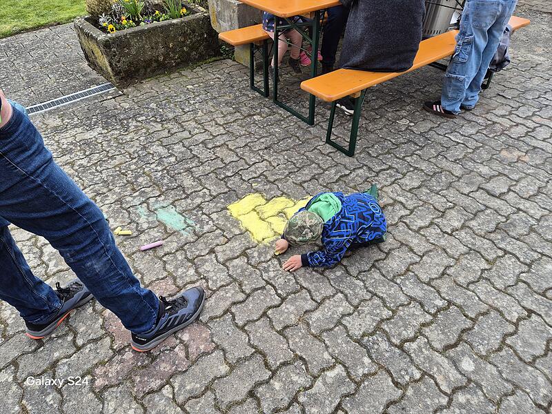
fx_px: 367
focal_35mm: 23
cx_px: 276
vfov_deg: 58.9
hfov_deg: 73.9
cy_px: 207
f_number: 1.8
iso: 25
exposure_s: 1/550
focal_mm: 5.4
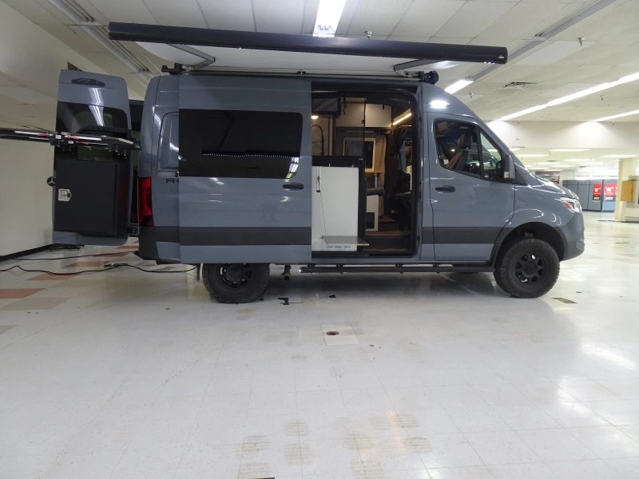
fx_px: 443
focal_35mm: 24
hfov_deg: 71.6
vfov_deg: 56.8
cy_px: 240
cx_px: 320
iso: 200
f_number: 3.5
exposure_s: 1/30
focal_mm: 4.1
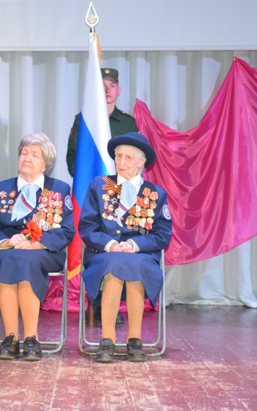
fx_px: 1032
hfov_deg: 14.0
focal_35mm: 92
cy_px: 206
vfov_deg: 22.6
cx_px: 21
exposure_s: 1/60
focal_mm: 40
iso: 900
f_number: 5
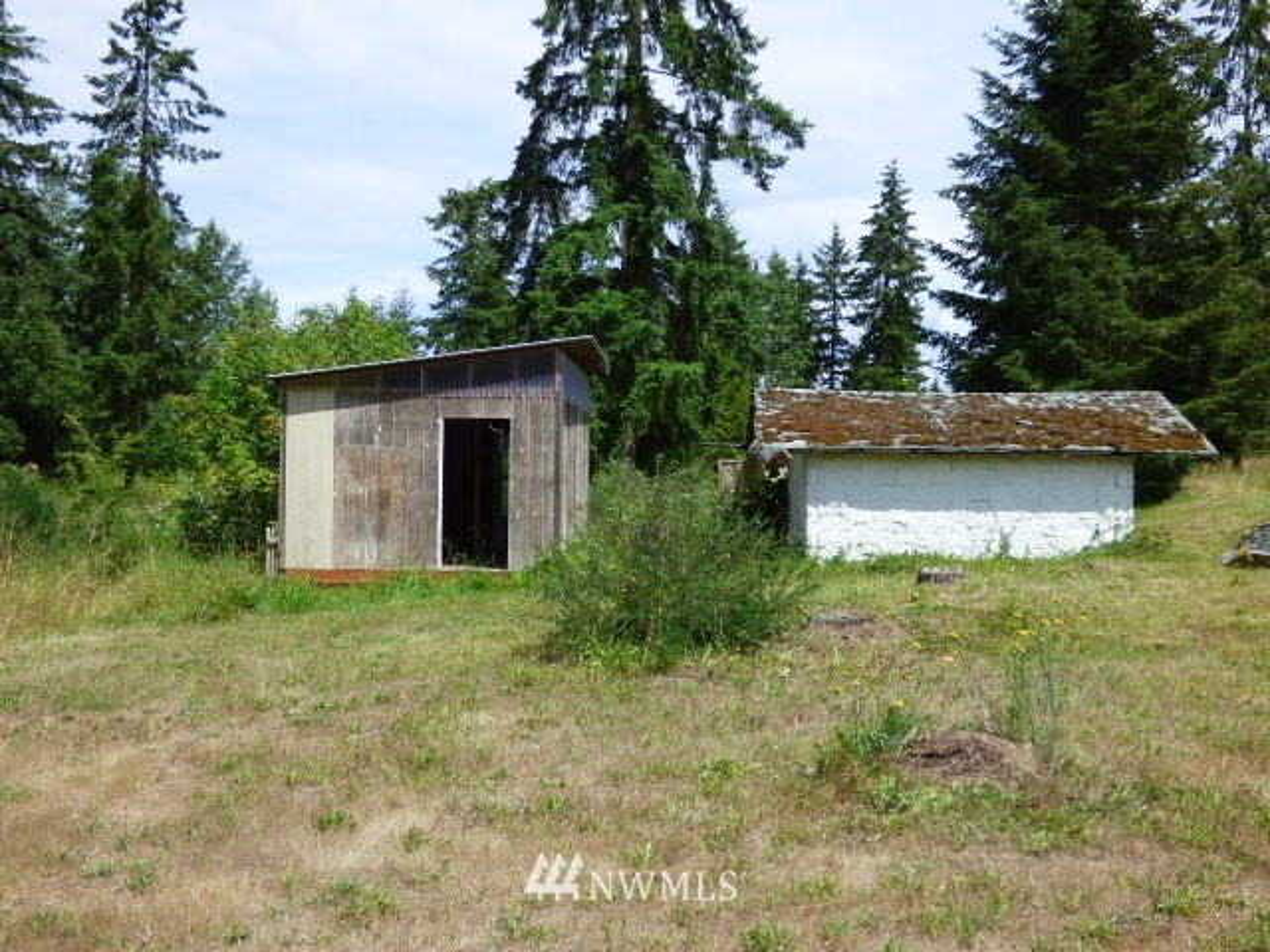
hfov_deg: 50.1
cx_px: 635
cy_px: 476
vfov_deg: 38.7
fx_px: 1357
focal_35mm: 37
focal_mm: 6.47
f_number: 3.5
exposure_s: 1/800
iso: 100
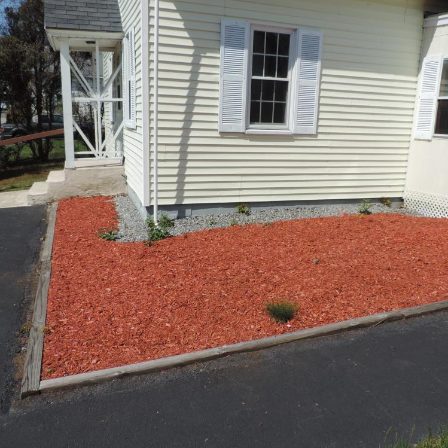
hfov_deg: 55.6
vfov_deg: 55.6
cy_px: 223
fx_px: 425
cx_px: 236
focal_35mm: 29
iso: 80
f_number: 3
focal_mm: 4.3
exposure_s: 1/1600
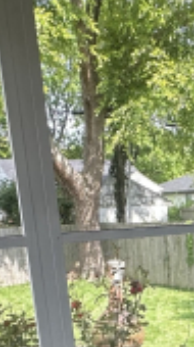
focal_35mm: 60
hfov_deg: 19.1
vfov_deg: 30.6
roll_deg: +2.7
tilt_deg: -19.4
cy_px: 396
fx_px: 551
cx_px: 215
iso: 64
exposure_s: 1/99
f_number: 2.2
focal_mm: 2.22
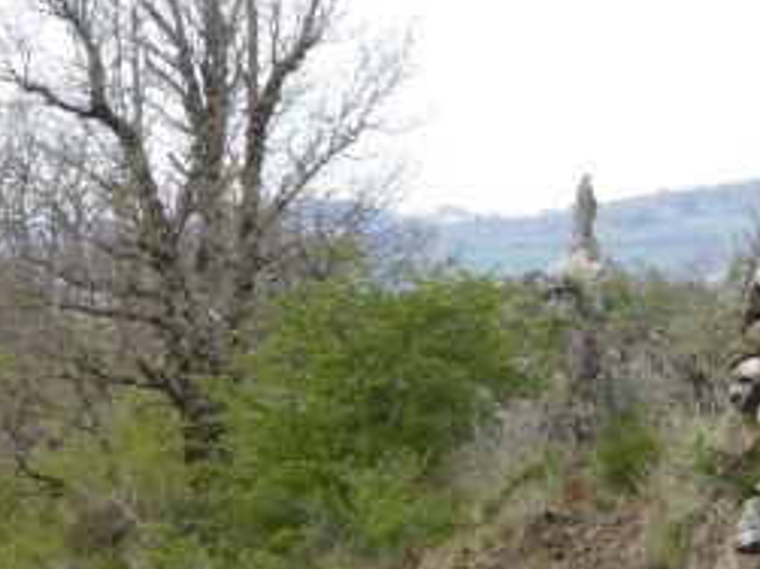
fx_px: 8273
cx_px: 516
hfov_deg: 5.3
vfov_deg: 3.9
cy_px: 330
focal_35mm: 377
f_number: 5.6
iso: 100
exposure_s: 1/125
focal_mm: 35.8
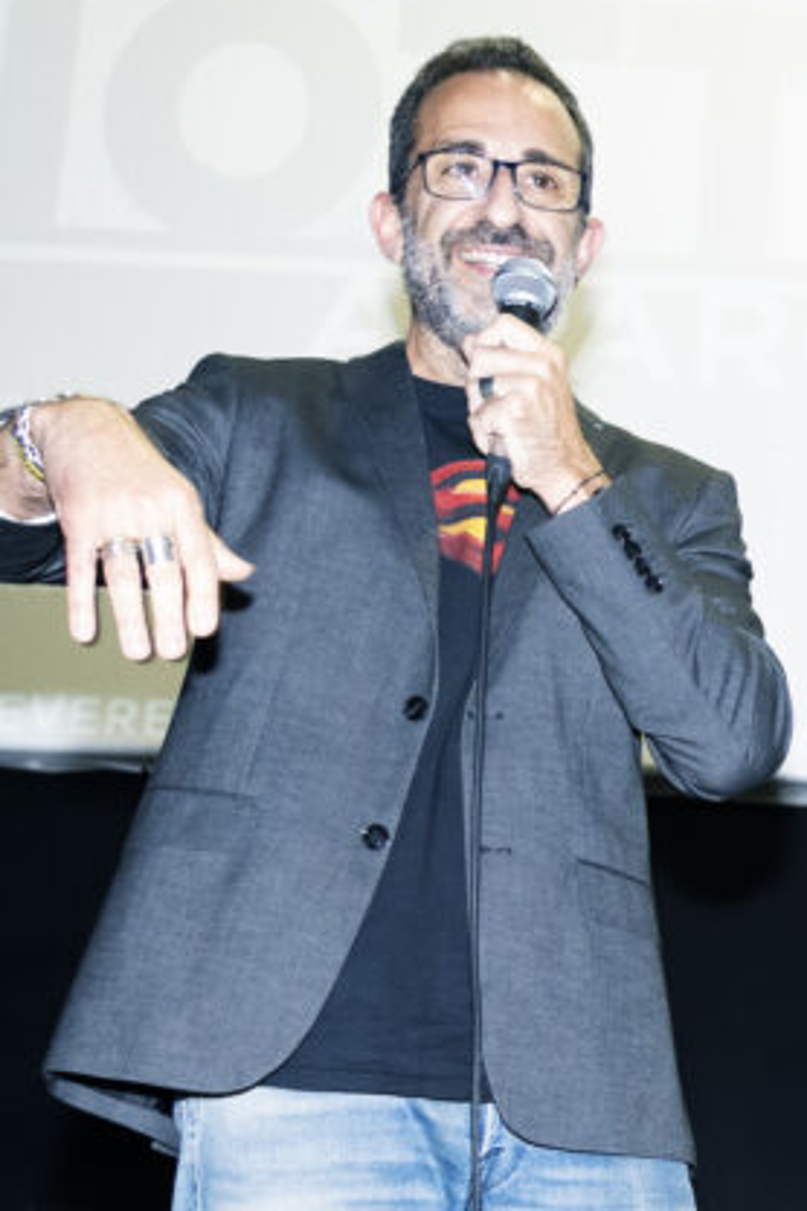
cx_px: 1300
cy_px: 886
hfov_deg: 13.4
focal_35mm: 95
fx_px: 3194
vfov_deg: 21.3
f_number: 4
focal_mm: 33
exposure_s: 1/100
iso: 3200
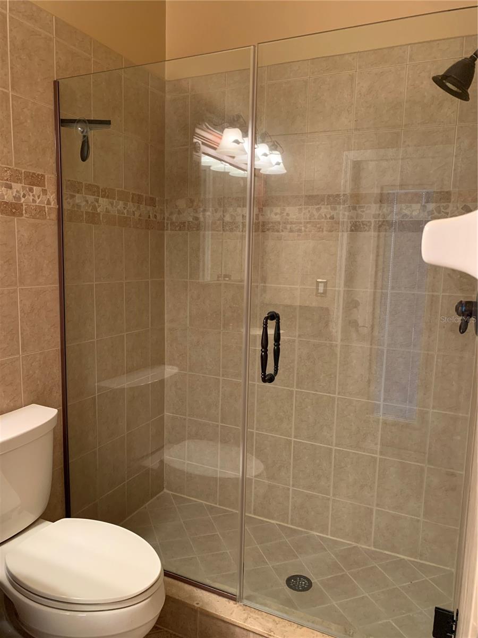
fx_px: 479
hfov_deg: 53.1
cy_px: 319
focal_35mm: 26
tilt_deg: -7.3
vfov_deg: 67.3
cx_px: 239
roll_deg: -2.0
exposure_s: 1/40
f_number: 1.8
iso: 320
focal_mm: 4.25
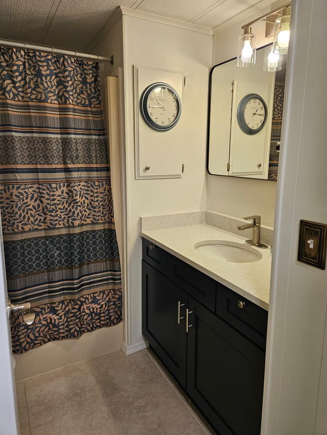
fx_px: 302
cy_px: 209
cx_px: 169
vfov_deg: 71.6
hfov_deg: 56.8
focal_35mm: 24
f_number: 1.8
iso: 160
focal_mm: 5.4
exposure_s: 1/120
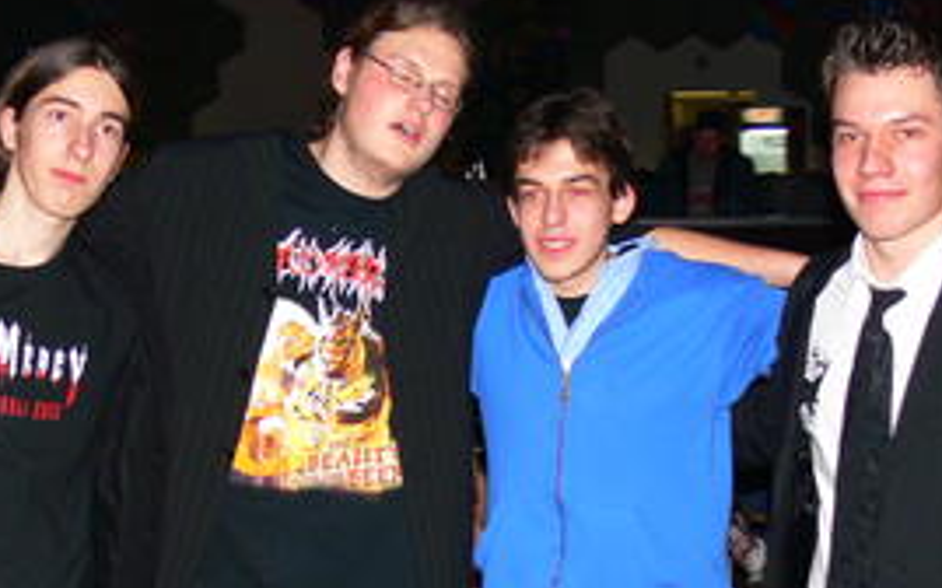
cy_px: 480
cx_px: 389
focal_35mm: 65
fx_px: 1668
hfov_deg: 31.5
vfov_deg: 19.8
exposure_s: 1/30
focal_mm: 7.4
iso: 100
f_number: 2.8
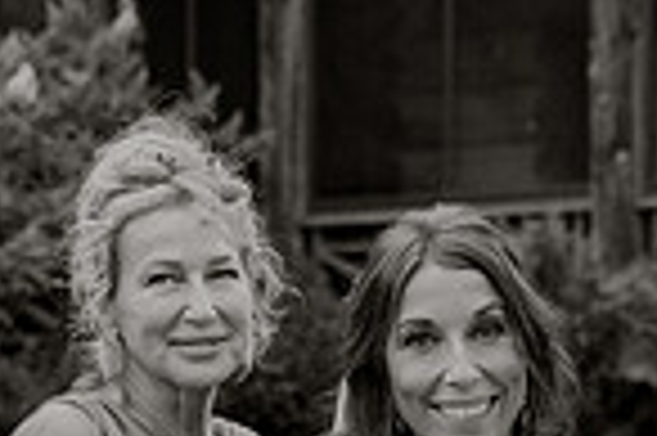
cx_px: 20
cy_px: 444
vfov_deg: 7.2
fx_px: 3464
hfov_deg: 10.8
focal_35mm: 190
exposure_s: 1/320
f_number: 2.8
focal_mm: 45
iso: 250
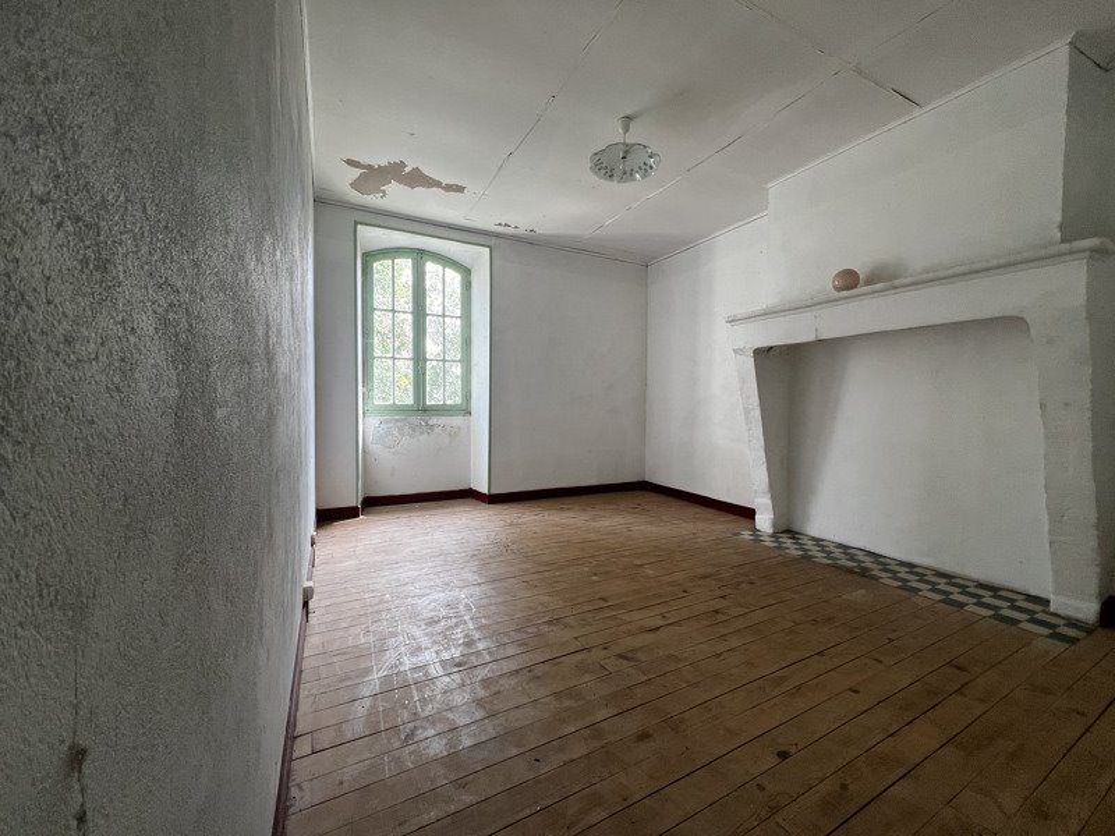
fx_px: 419
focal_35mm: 13
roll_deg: -1.1
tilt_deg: -1.0
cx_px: 558
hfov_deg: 106.2
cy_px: 418
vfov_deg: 89.9
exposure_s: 1/99
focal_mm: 1.57
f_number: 1.8
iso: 80
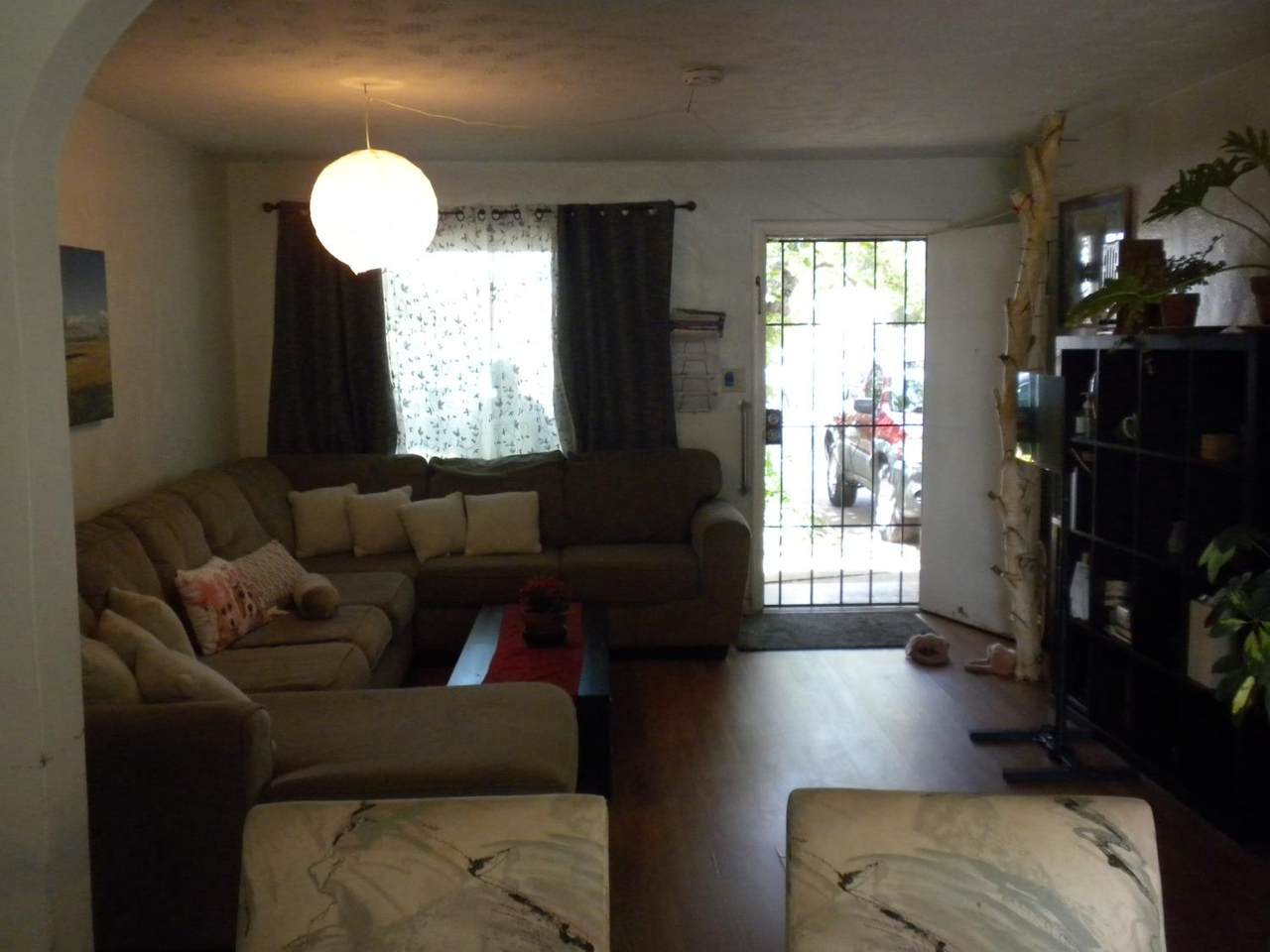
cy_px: 476
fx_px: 1357
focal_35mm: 37
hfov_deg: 50.1
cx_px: 635
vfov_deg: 38.7
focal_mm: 6.6
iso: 400
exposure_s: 1/43.8
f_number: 3.5
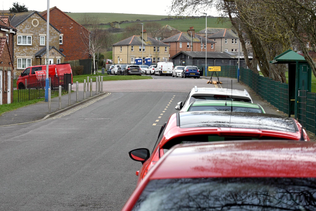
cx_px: 158
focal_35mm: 105
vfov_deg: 13.0
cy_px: 106
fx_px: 922
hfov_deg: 19.5
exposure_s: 1/400
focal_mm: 70
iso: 800
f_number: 11
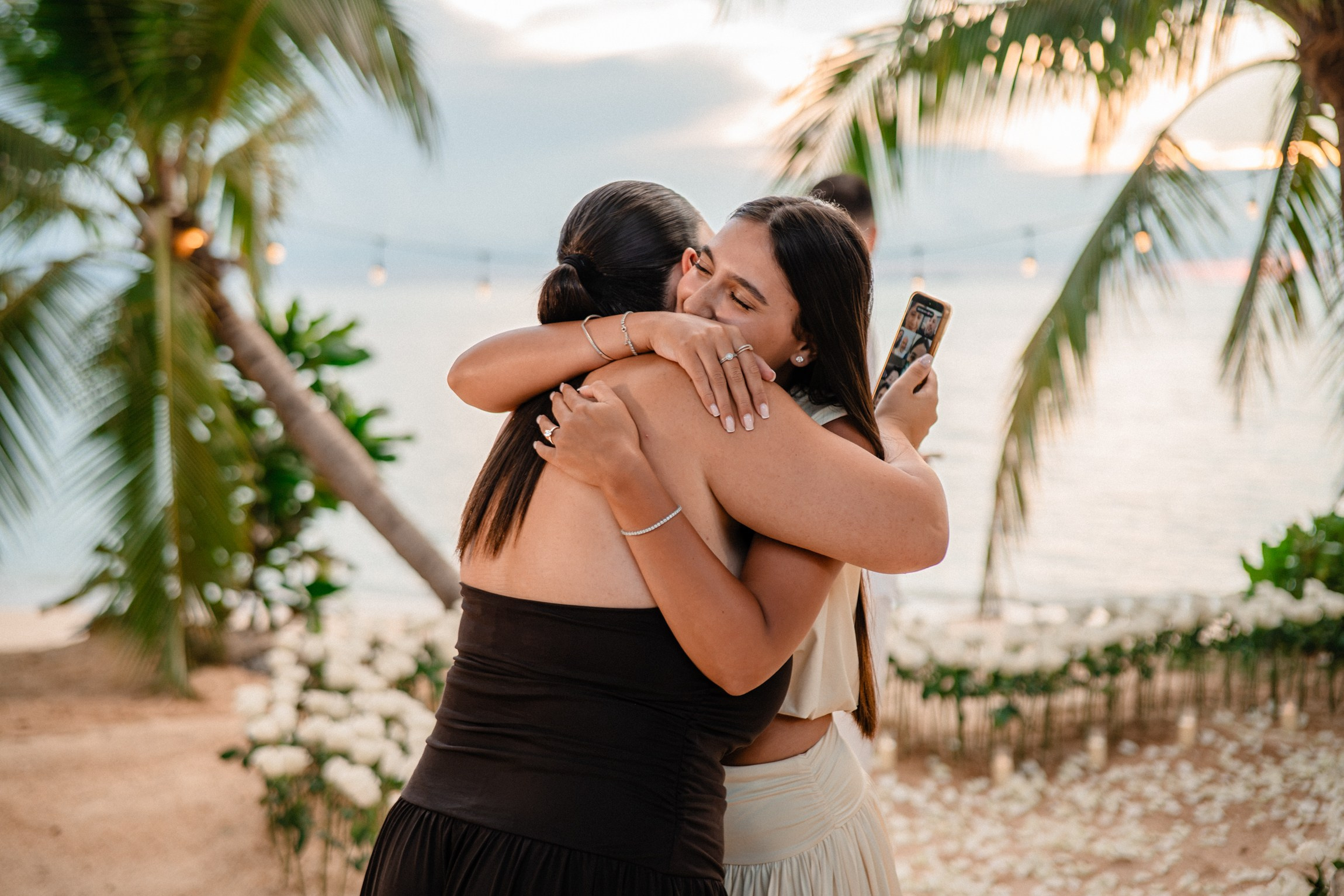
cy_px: 448
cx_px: 672
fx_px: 1866
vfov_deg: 27.0
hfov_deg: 39.6
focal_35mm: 50
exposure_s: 1/400
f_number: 2.2
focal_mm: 50
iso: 250
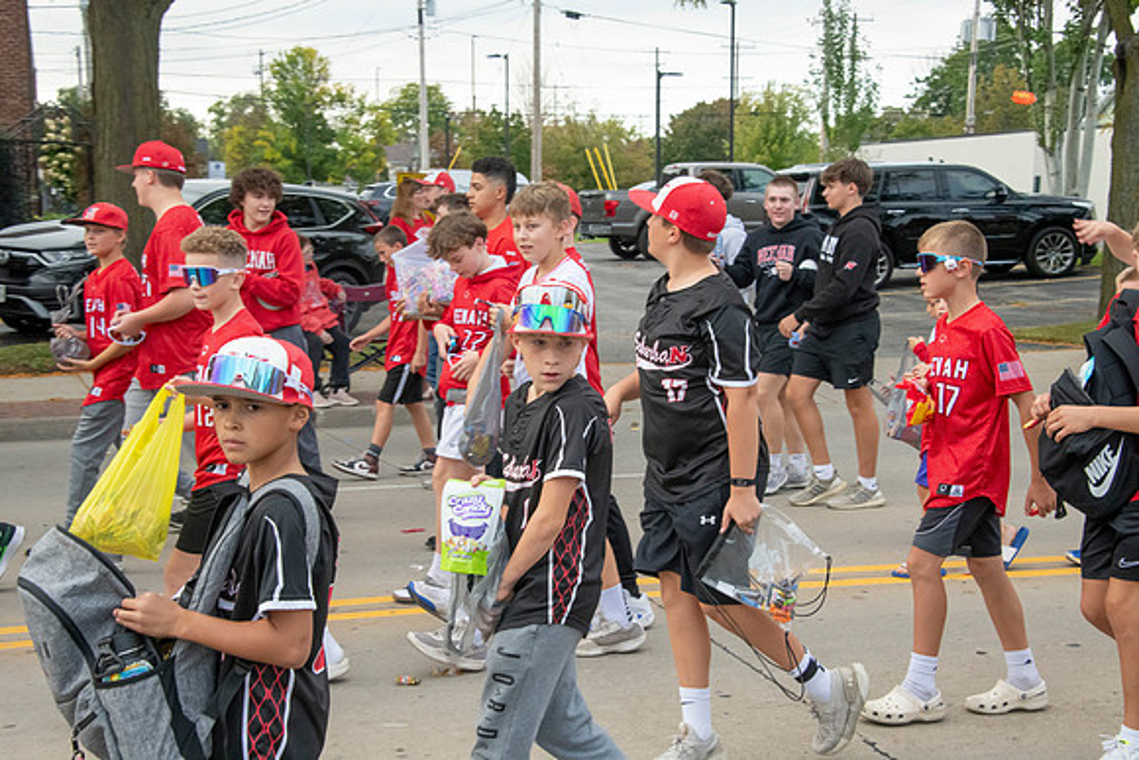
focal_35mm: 65
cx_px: 570
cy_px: 380
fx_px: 2057
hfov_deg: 31.0
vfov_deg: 20.9
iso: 3200
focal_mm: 65
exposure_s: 1/320
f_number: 11
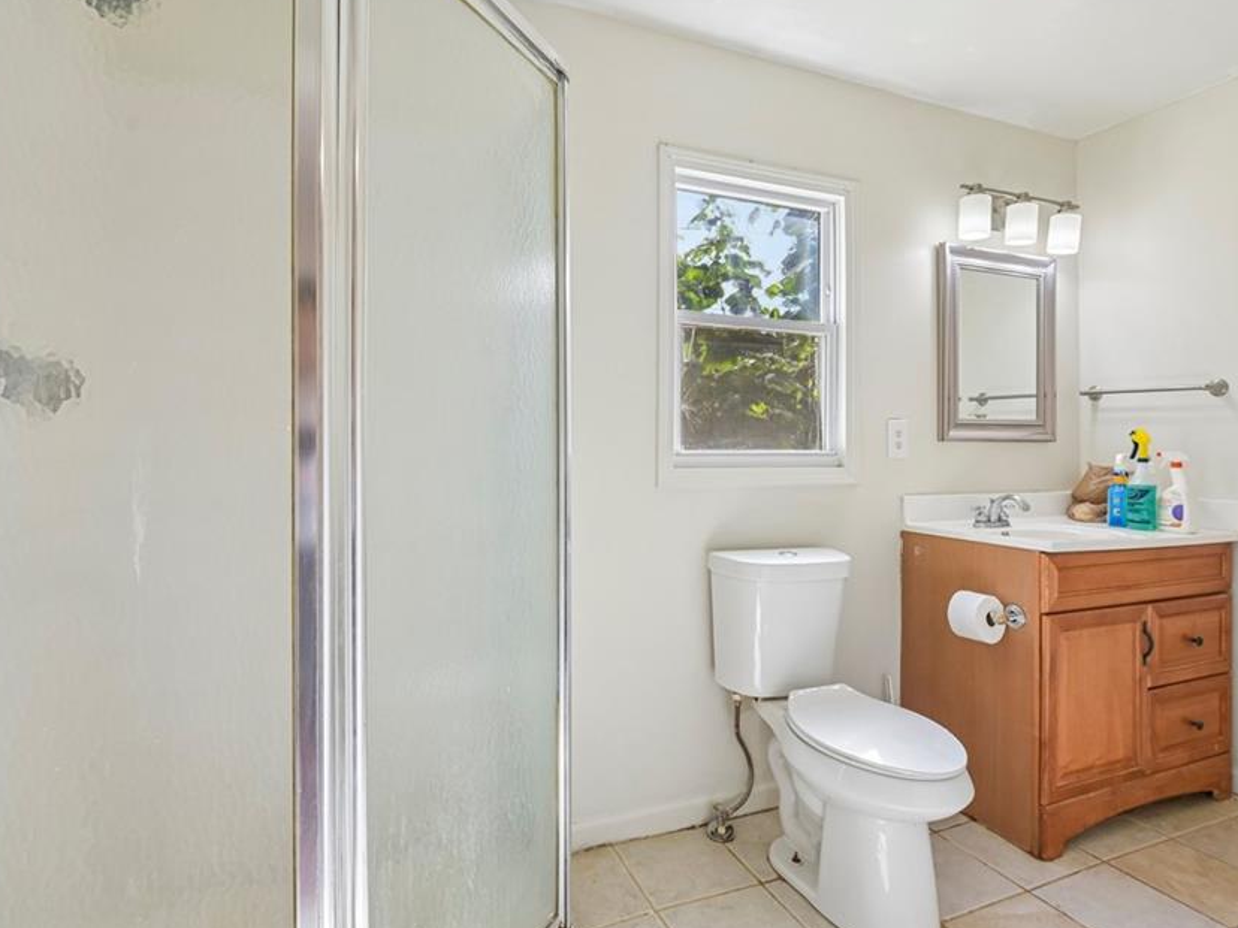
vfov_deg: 68.7
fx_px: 680
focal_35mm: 19
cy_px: 464
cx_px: 629
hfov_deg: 84.7
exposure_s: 1/80
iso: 200
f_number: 8
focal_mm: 16
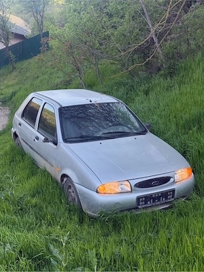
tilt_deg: -9.2
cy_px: 136
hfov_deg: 30.3
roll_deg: -2.9
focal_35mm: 48
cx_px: 102
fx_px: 377
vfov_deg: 39.7
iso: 80
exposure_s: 1/427
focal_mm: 6.76
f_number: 1.78
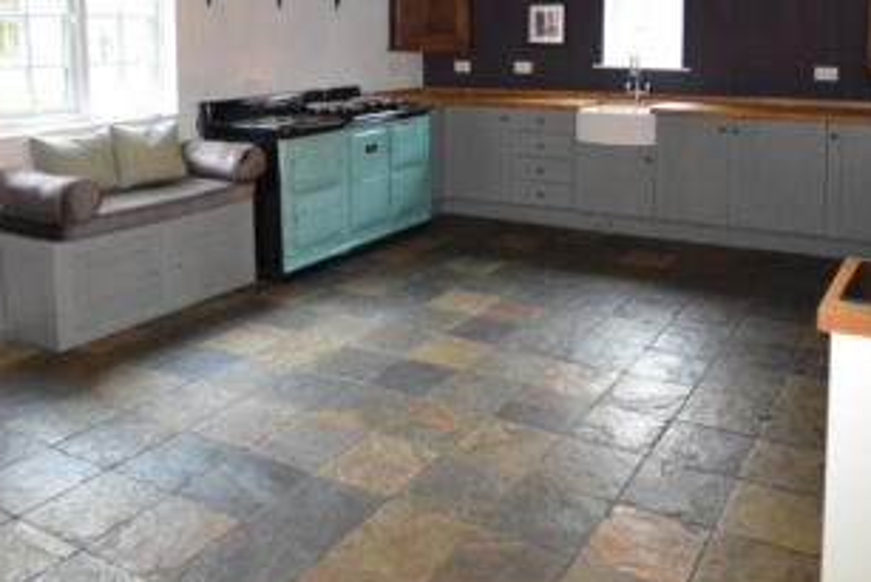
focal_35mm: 32
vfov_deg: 39.2
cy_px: 98
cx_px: 521
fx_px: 775
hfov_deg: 58.2
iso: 2800
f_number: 4
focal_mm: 10
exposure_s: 1/60
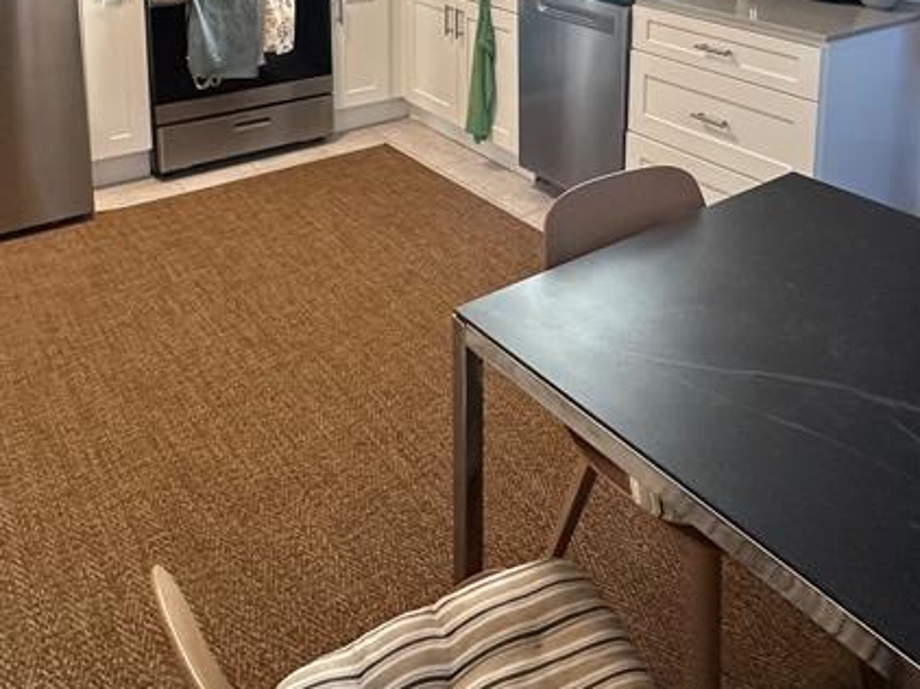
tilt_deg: -9.6
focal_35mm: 34
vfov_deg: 36.6
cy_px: -31
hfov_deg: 53.4
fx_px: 903
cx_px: 576
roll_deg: -1.3
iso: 320
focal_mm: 2.22
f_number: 2.2
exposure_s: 1/120
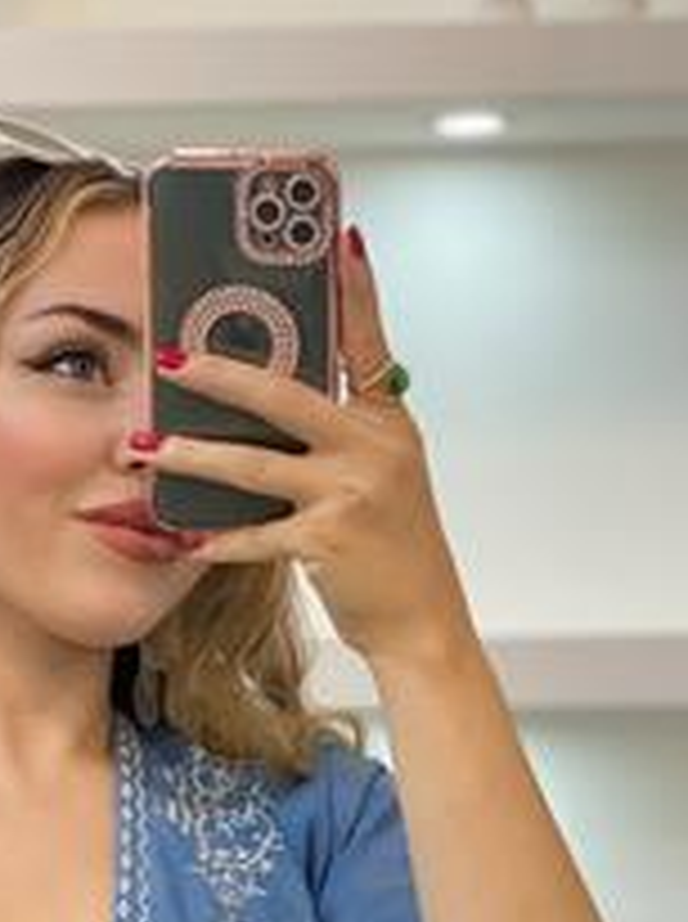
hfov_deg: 13.9
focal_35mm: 105
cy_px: 884
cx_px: 27
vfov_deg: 18.4
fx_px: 2791
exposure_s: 1/100
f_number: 2
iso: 125
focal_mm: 6
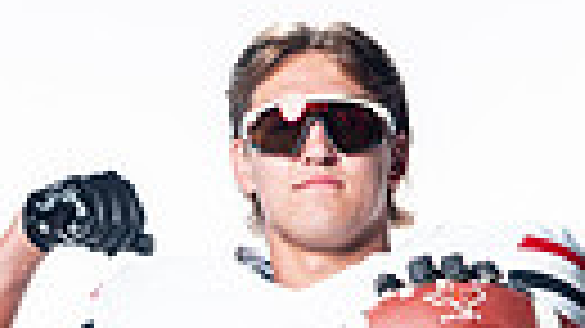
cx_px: 266
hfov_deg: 6.8
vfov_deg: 3.7
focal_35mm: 318
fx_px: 4931
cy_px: 872
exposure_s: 1/250
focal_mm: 88
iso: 100
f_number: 5.6
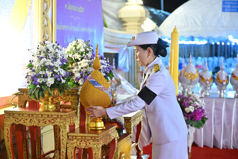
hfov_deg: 25.4
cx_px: 119
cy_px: 80
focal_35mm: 80
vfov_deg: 17.1
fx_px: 529
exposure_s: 1/160
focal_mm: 80
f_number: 4
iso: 3200
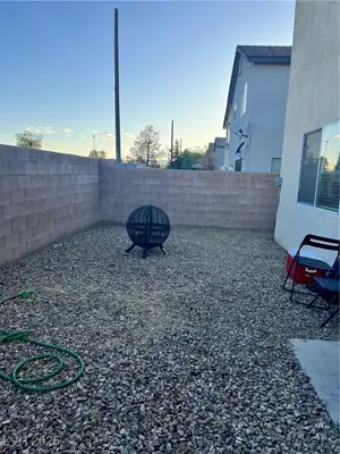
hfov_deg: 53.1
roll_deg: -1.5
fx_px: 340
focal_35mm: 26
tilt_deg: -7.3
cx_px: 170
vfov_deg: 67.3
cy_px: 227
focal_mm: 5.7
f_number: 1.5
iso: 50
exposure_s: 1/1029
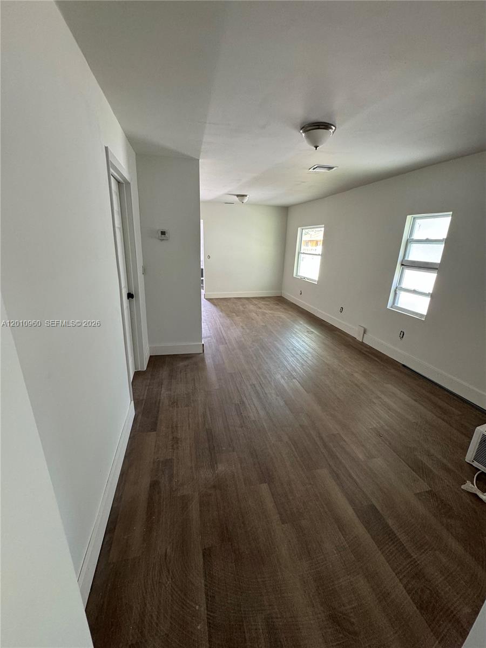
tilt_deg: -19.4
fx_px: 262
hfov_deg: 85.7
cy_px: 324
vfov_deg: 102.1
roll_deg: -2.9
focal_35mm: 14
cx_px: 243
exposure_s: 1/99
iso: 200
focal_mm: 2.22
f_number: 2.2
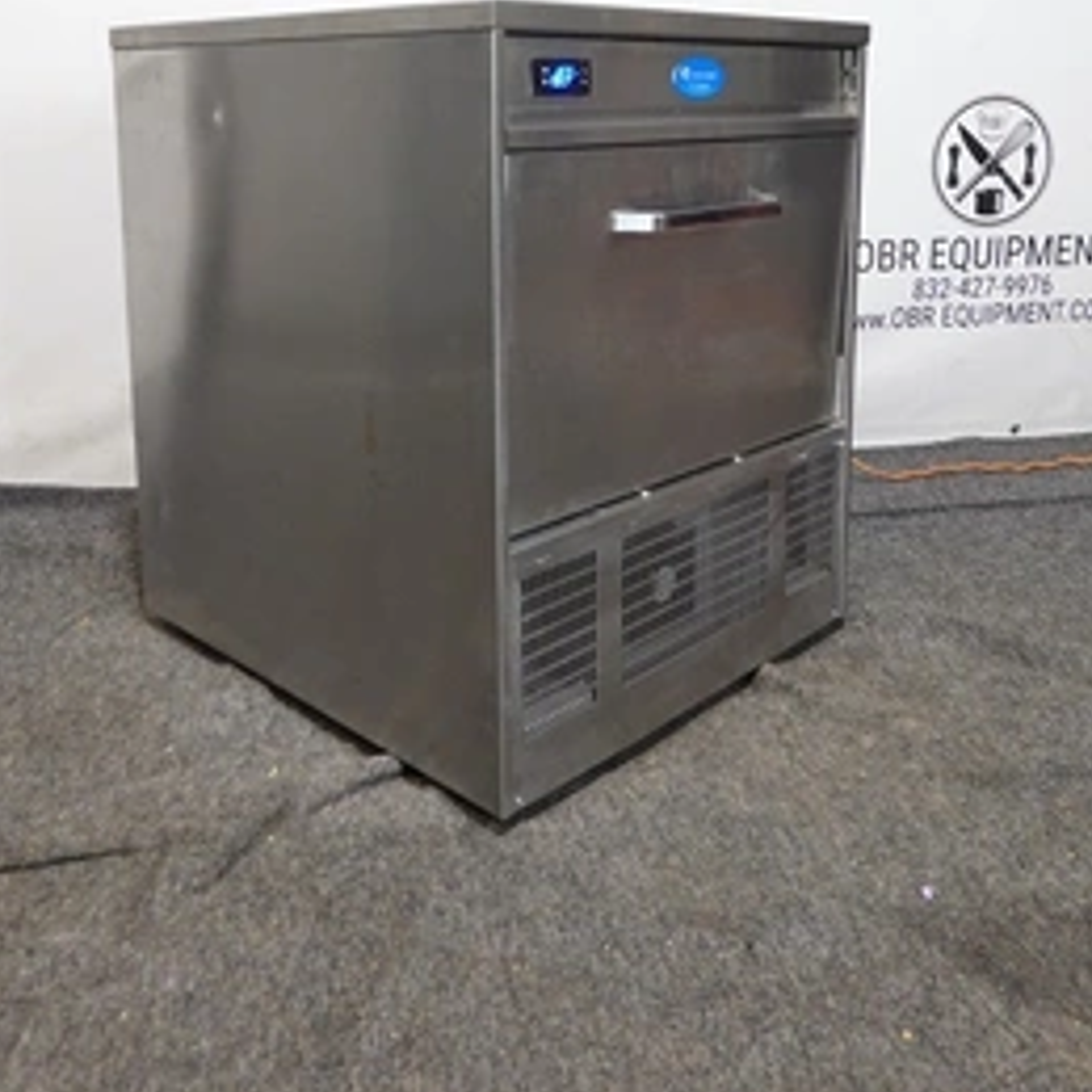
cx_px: 550
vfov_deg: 46.8
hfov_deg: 48.5
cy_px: 286
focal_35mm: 34
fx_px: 1213
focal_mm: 9.54
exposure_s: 1/30
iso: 800
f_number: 3.5
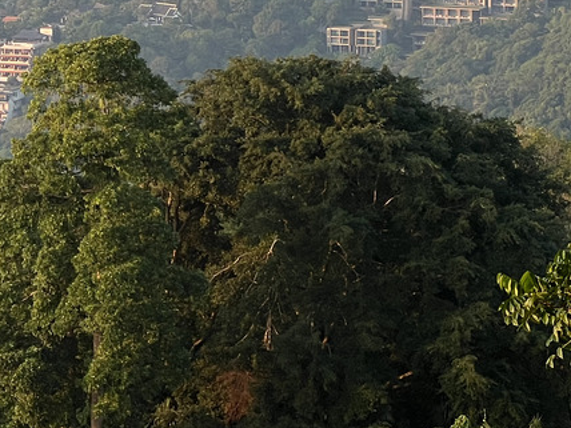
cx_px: -133
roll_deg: +0.1
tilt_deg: -3.0
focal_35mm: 216
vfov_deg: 6.8
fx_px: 3563
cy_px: -56
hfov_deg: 9.0
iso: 32
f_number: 2.8
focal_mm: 9
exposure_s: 1/151
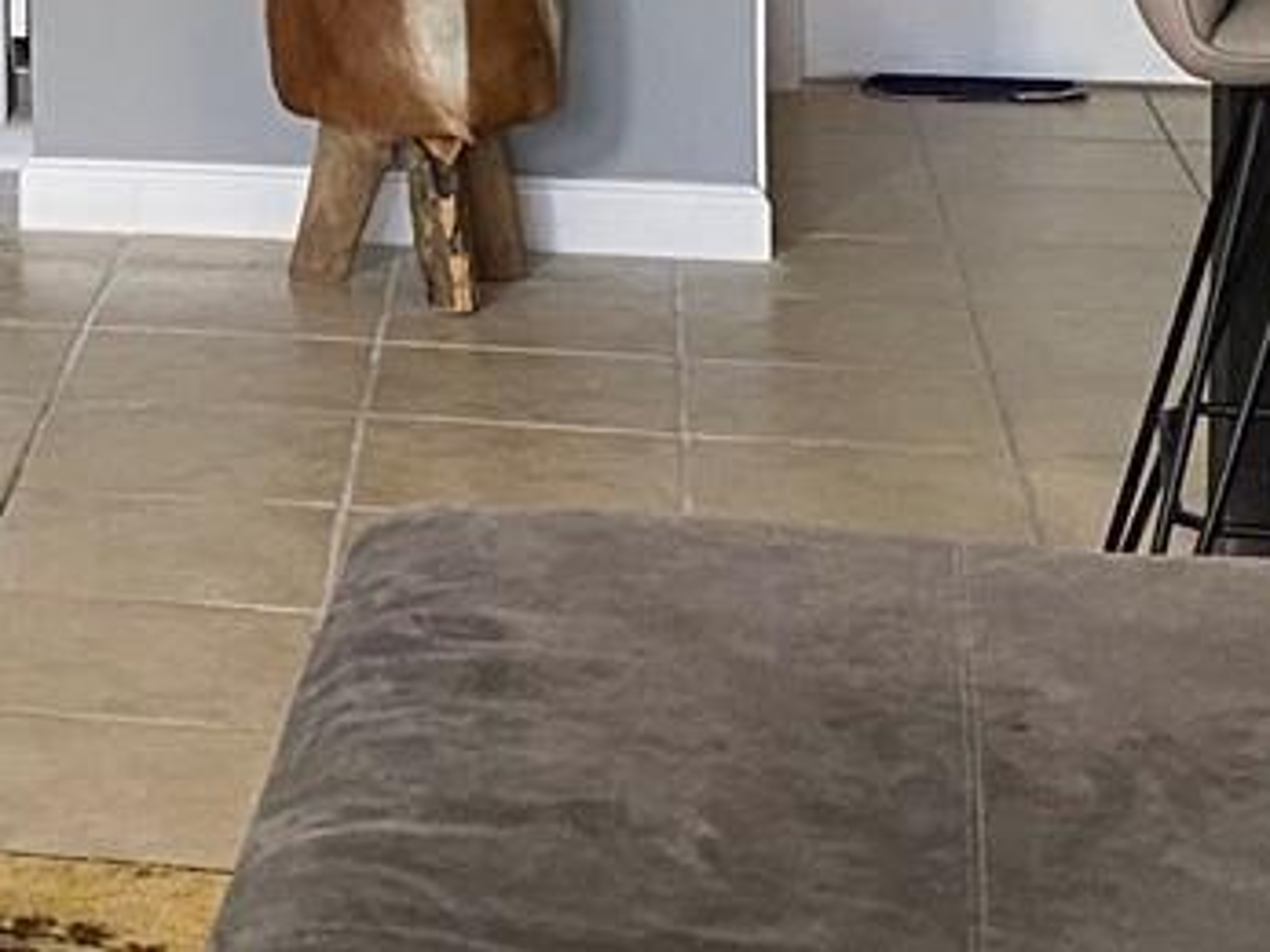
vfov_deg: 11.9
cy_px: -421
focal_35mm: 120
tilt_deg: -3.6
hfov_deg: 15.4
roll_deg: +1.4
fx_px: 4401
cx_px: -498
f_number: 1.8
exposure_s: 1/60
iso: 250
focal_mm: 4.25
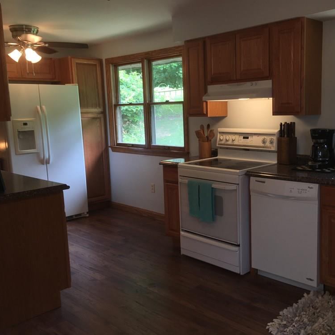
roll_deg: +1.7
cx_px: 218
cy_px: 164
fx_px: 383
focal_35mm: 35
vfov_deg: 47.2
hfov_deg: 46.6
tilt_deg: -8.6
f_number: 2.2
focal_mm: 4.15
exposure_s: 1/48
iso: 25
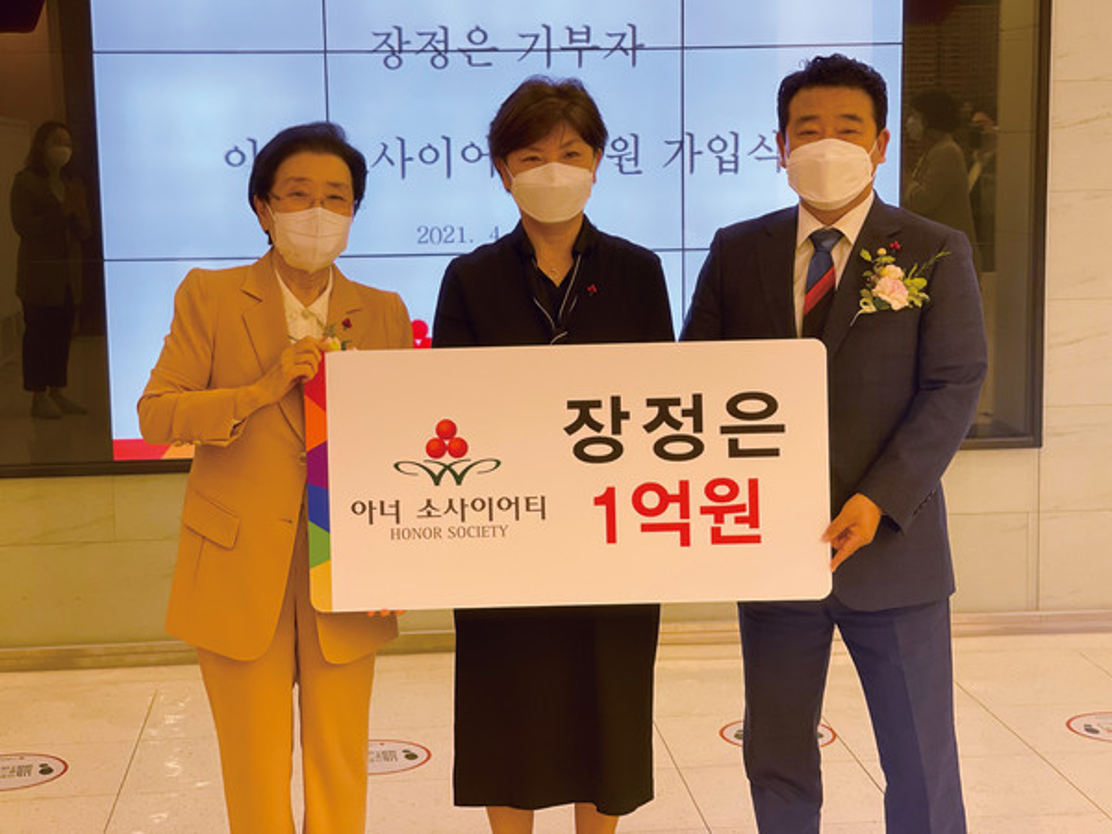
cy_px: 417
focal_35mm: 64
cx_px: 556
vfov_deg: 22.9
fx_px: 2056
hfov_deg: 30.3
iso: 125
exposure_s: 1/120
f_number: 2.2
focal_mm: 7.5
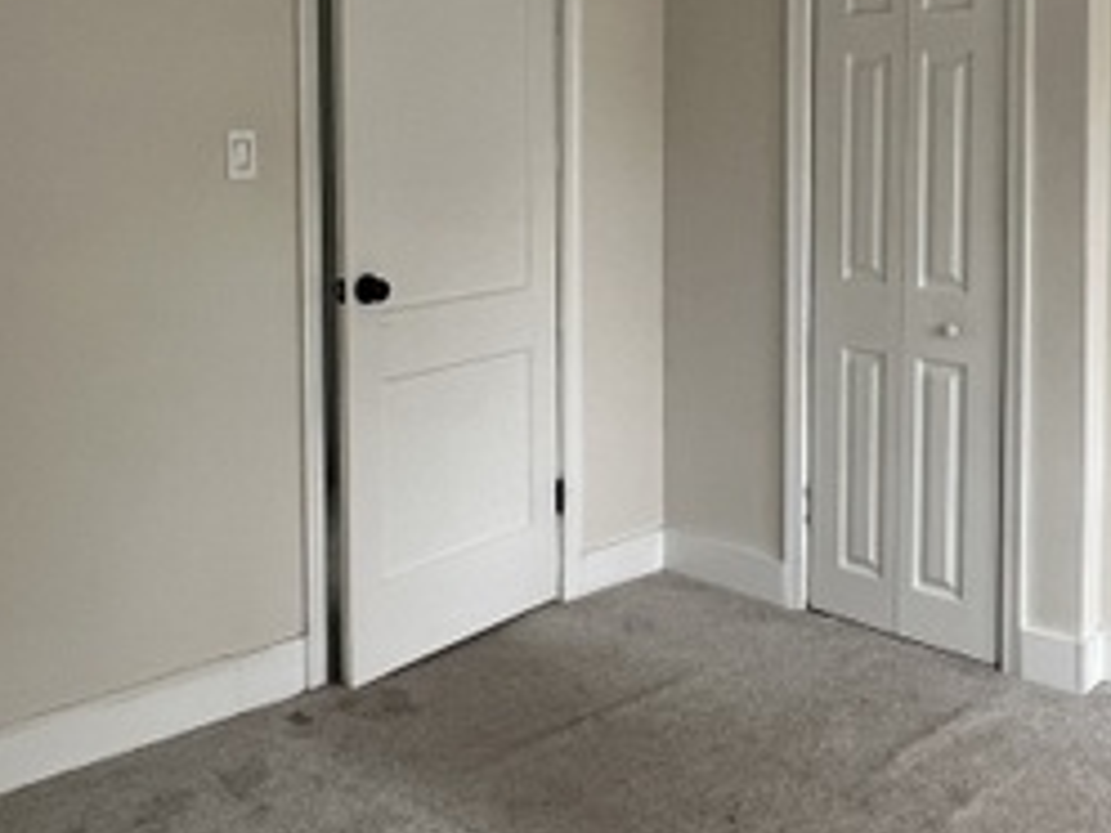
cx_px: 730
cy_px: 197
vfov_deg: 33.6
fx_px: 1348
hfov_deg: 44.2
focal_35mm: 42
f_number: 1.8
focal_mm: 1.57
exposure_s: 1/99
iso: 125
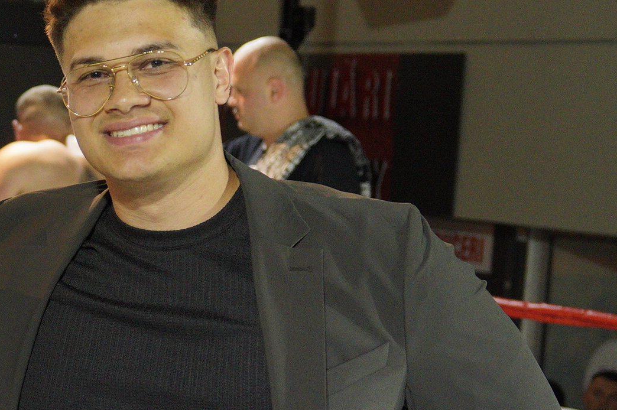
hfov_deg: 15.8
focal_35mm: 121
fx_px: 2072
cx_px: -249
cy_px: 354
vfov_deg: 11.2
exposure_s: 1/500
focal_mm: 28
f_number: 2.8
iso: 1000
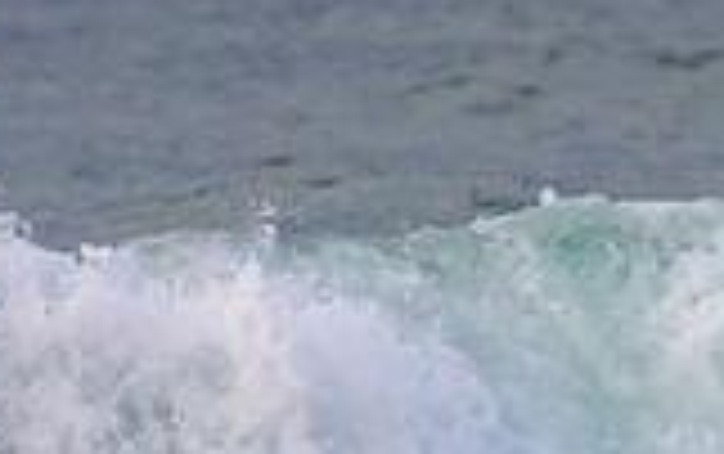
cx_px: 306
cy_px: 753
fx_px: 58071
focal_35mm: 2940
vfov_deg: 0.4
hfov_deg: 0.7
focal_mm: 800
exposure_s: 1/2000
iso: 4500
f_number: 11
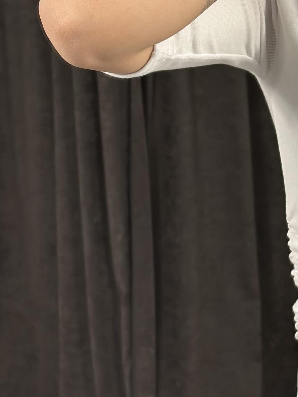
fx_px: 1503
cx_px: 354
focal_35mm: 131
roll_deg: +4.2
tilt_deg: -28.9
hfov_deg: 11.1
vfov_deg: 15.0
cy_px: 122
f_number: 1.78
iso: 80
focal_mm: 6.86
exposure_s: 1/100
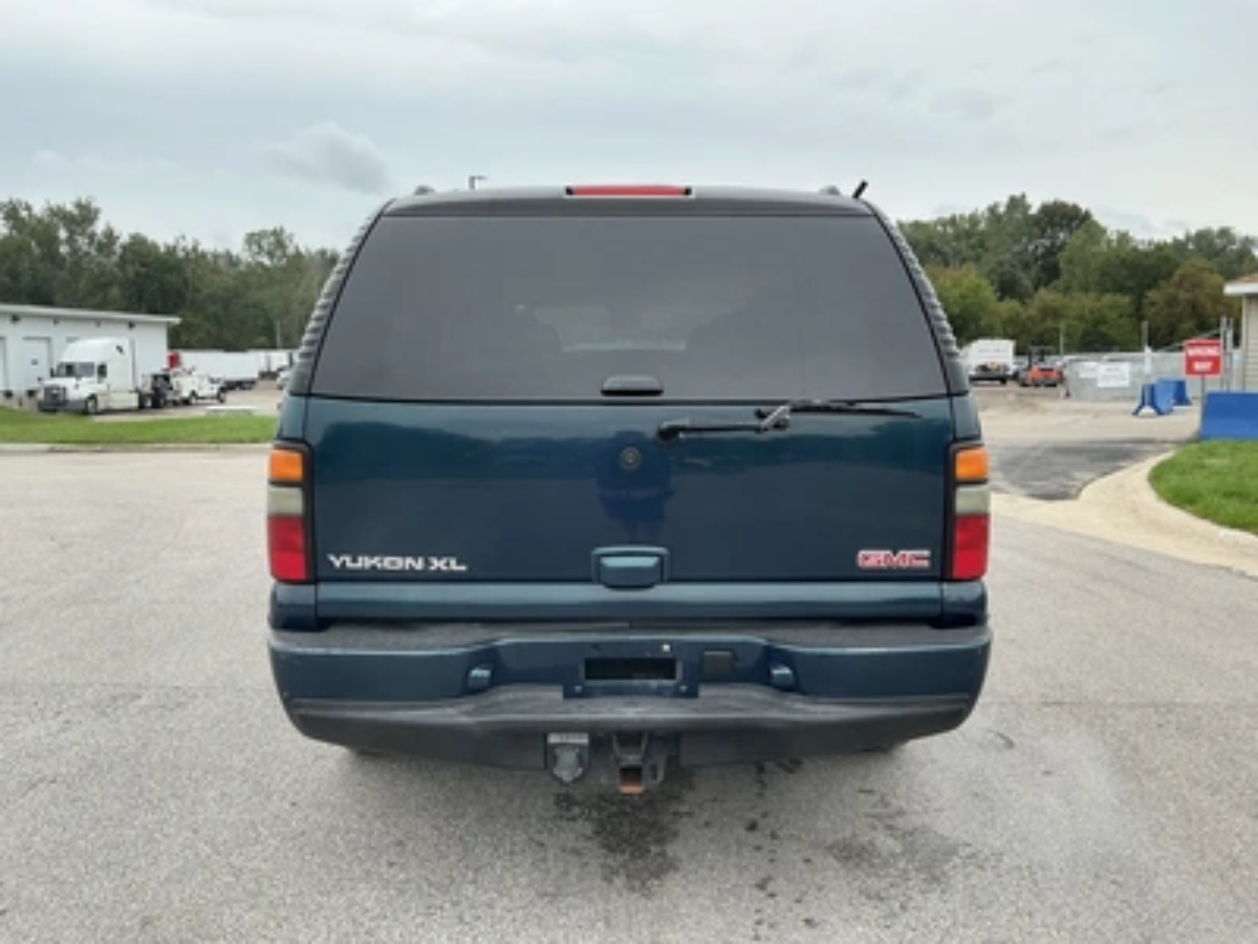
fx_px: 1018
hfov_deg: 63.4
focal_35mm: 28
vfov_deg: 49.7
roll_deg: +1.1
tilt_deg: -4.4
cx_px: 629
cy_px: 472
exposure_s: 1/683
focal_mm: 3
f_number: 1.8
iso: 25
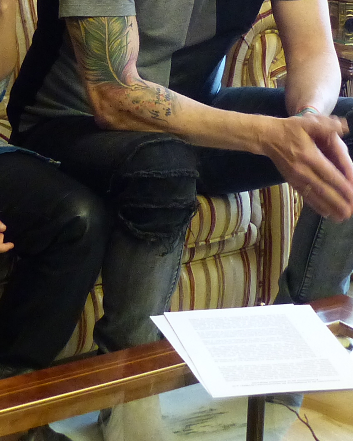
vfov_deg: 12.5
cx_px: 118
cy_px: 57
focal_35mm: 153
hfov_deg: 10.1
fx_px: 1998
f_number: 2.8
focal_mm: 7.4
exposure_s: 1/25
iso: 400
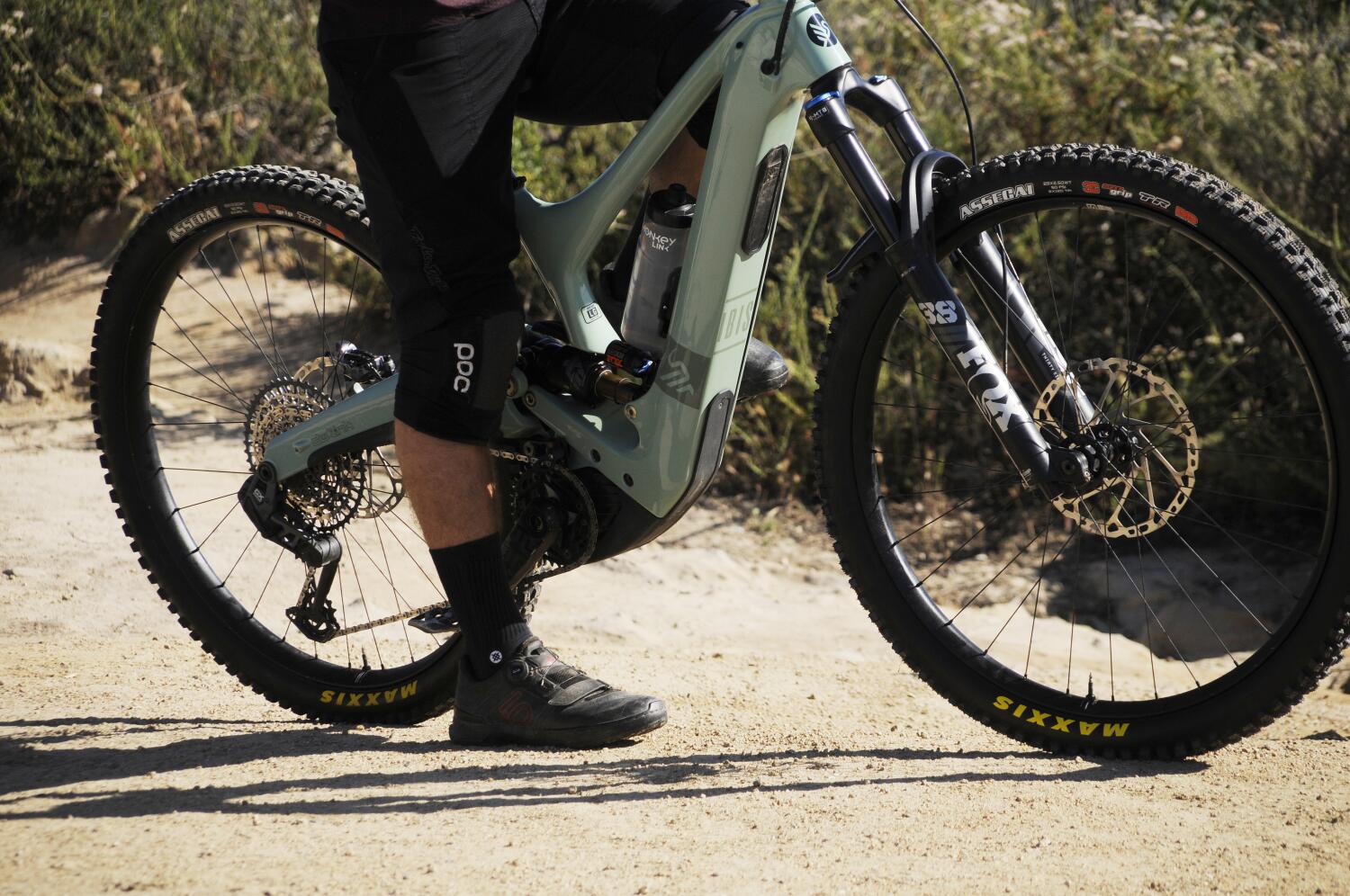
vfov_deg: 4.6
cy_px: 448
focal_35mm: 300
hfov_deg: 6.9
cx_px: 675
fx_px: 11235
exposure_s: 1/1250
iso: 200
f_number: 6.3
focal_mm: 200
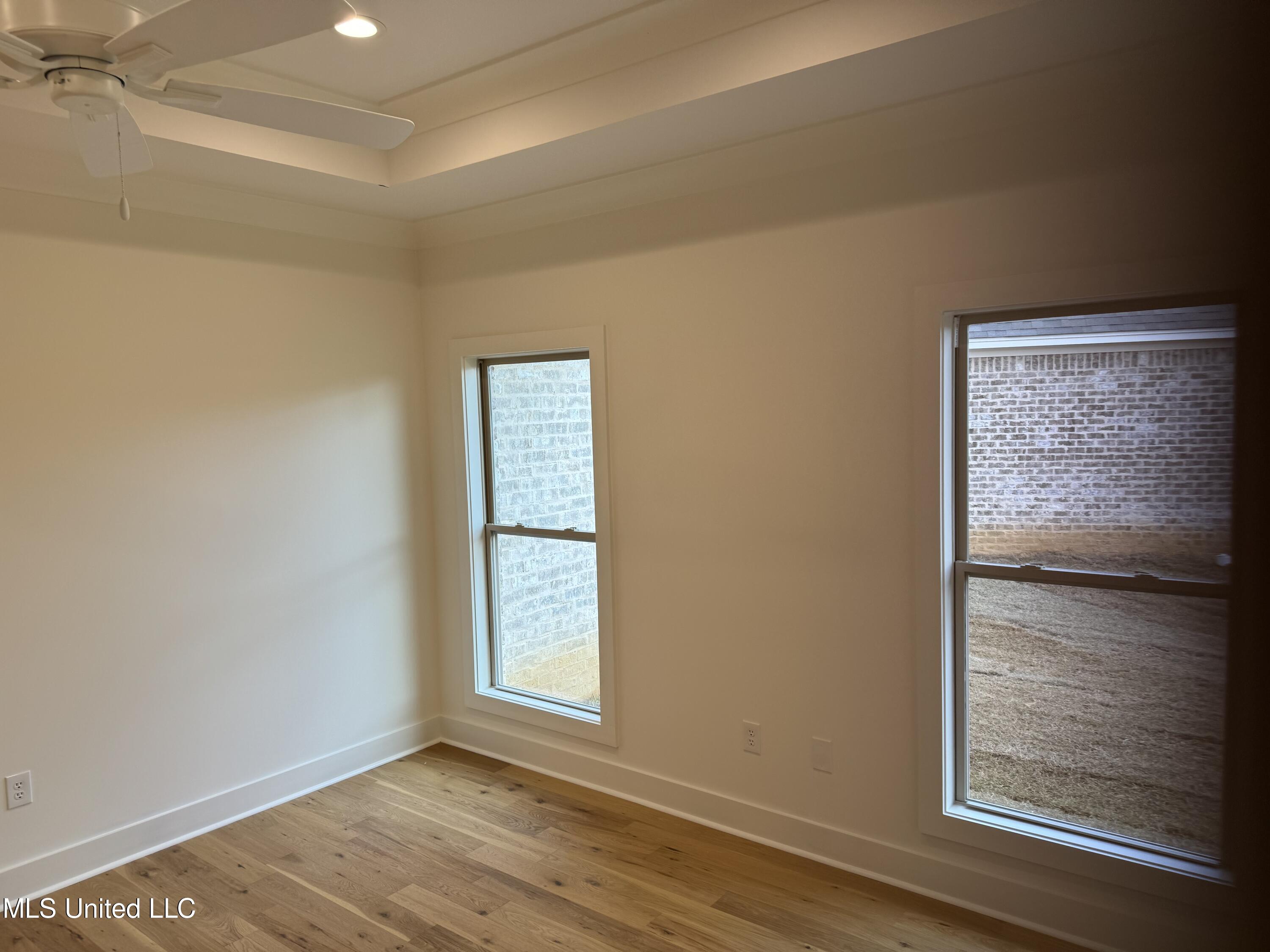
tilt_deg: -3.9
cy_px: 476
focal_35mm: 24
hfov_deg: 71.6
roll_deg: +1.7
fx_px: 881
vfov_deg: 56.8
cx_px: 635
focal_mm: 6.86
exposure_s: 1/120
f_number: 1.78
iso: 100
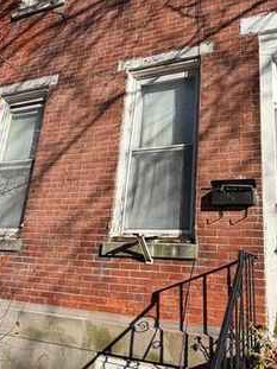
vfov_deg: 59.7
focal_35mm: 30
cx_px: 194
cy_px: 157
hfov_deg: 45.7
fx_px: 320
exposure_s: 1/770
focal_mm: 2.22
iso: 25
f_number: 2.2
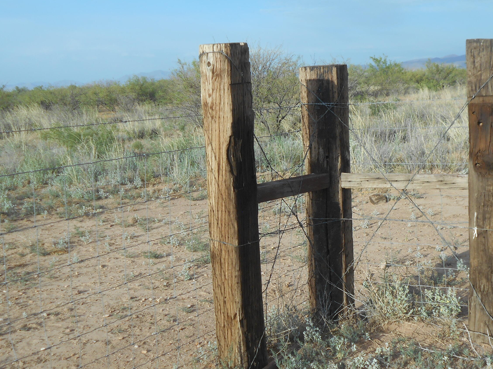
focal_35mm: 57
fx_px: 812
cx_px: 296
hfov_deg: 33.7
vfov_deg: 25.6
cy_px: 223
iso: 80
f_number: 4.2
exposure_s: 1/500
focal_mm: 7.7
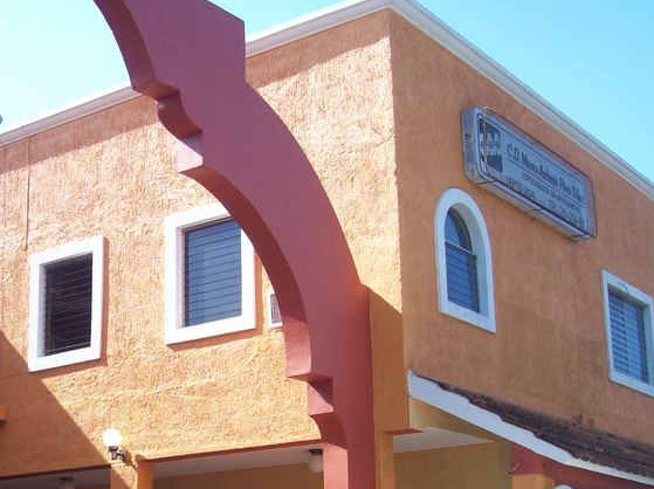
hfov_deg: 29.0
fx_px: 1246
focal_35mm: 66
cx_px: 178
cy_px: 348
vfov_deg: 22.1
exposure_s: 1/499
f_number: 2.7
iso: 80
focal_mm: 6
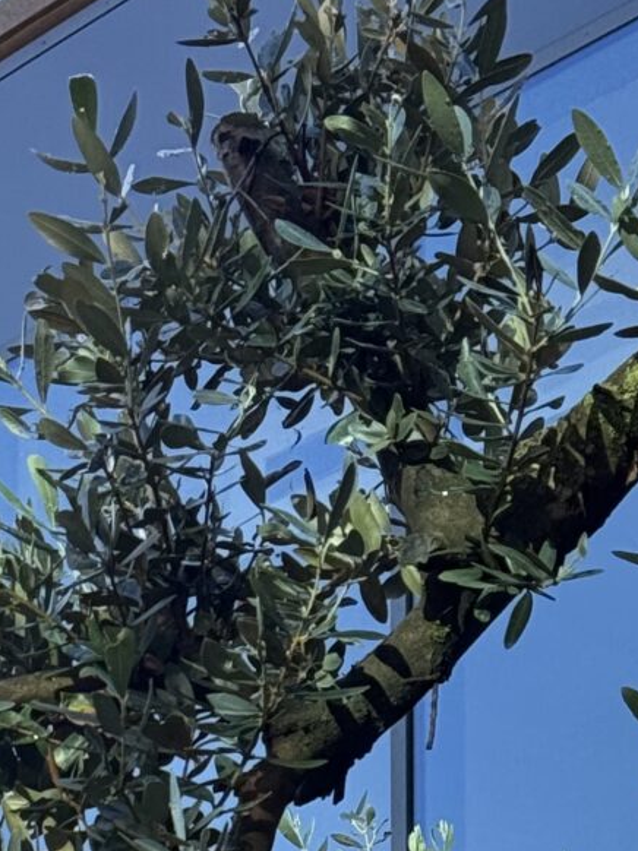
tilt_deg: +11.6
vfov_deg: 11.1
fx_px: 4156
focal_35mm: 169
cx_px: -236
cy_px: 1415
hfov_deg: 8.6
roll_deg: -2.0
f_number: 1.78
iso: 100
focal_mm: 6.76
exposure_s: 1/1116
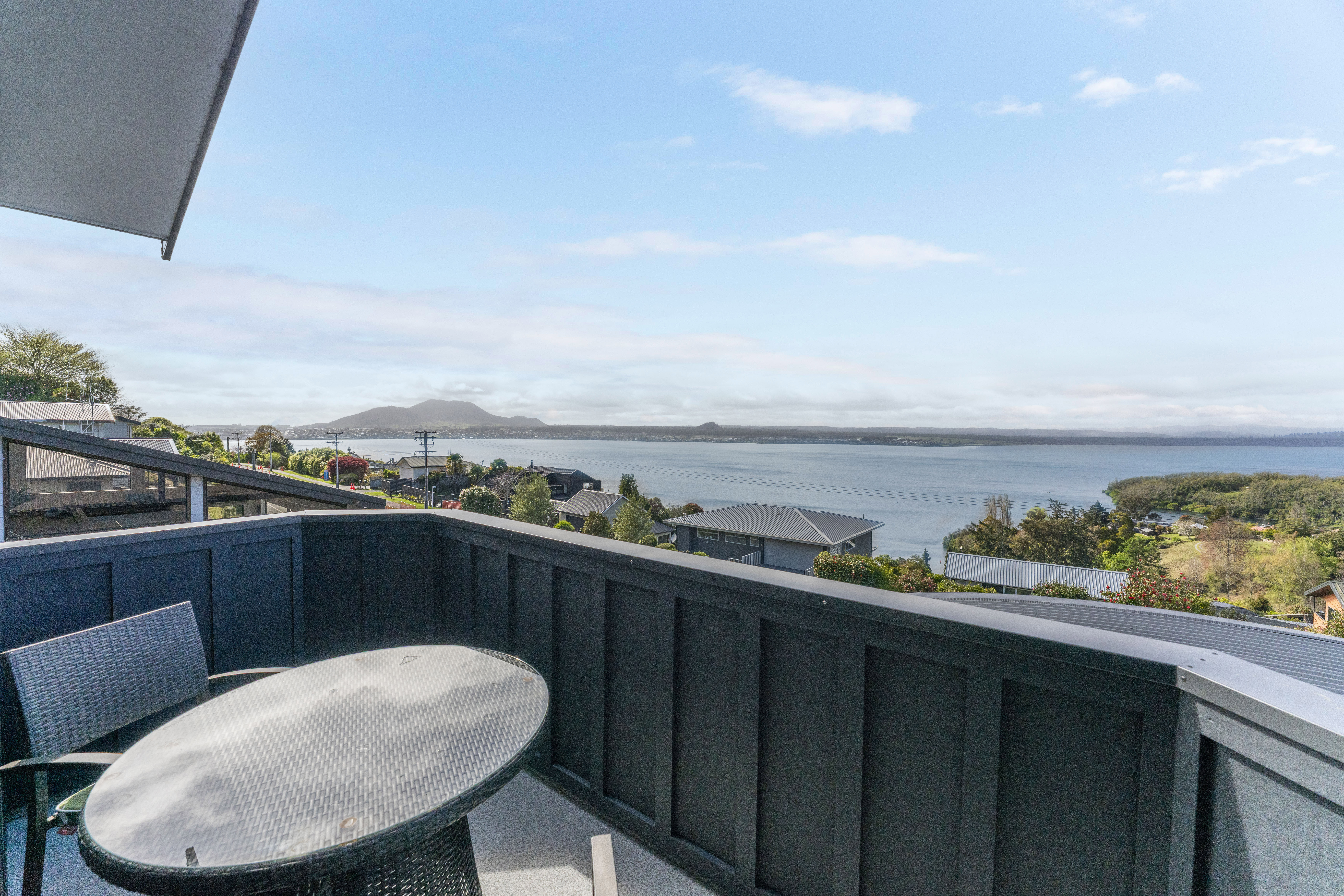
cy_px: 448
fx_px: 523
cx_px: 672
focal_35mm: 14
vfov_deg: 81.2
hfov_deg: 104.2
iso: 640
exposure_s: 1/3200
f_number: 8
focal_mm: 14
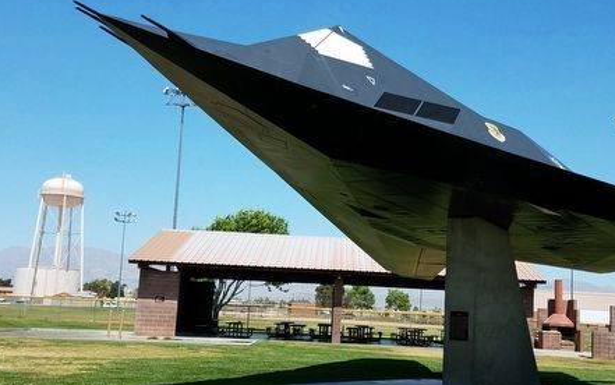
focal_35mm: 50
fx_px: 838
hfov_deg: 40.2
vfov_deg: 25.8
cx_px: 351
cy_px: 220
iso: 40
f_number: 1.7
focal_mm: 4.2
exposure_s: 1/2424
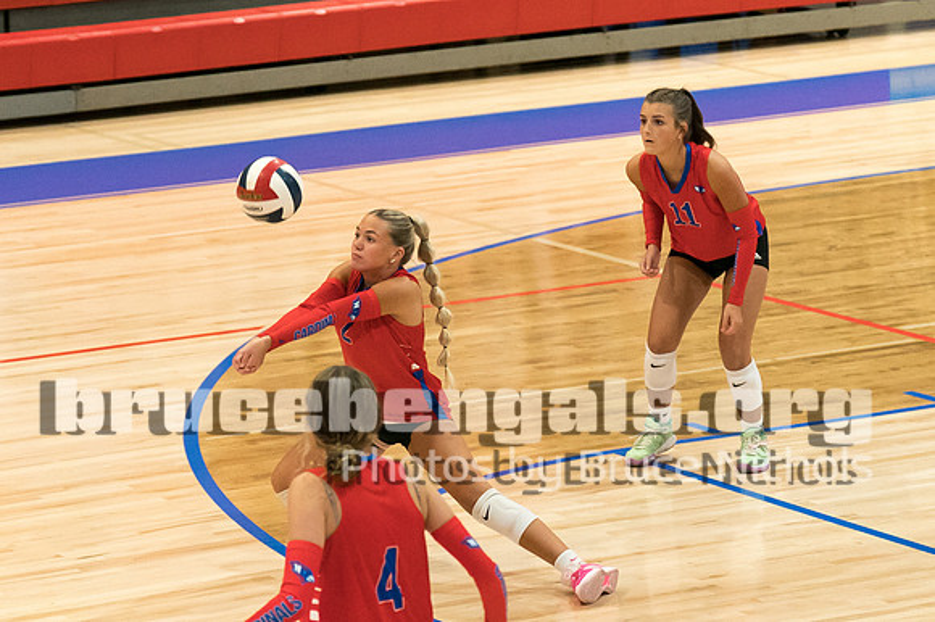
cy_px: 294
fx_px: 5599
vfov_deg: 6.4
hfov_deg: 9.5
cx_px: 450
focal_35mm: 216
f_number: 2.8
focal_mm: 90
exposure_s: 1/1000
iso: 3200
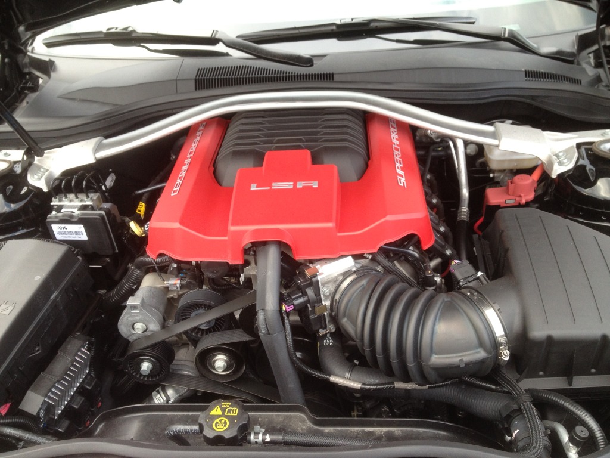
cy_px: 229
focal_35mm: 35
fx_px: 617
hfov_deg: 52.6
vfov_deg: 40.7
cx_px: 305
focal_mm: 4.3
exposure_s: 1/120
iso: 100
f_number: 2.4
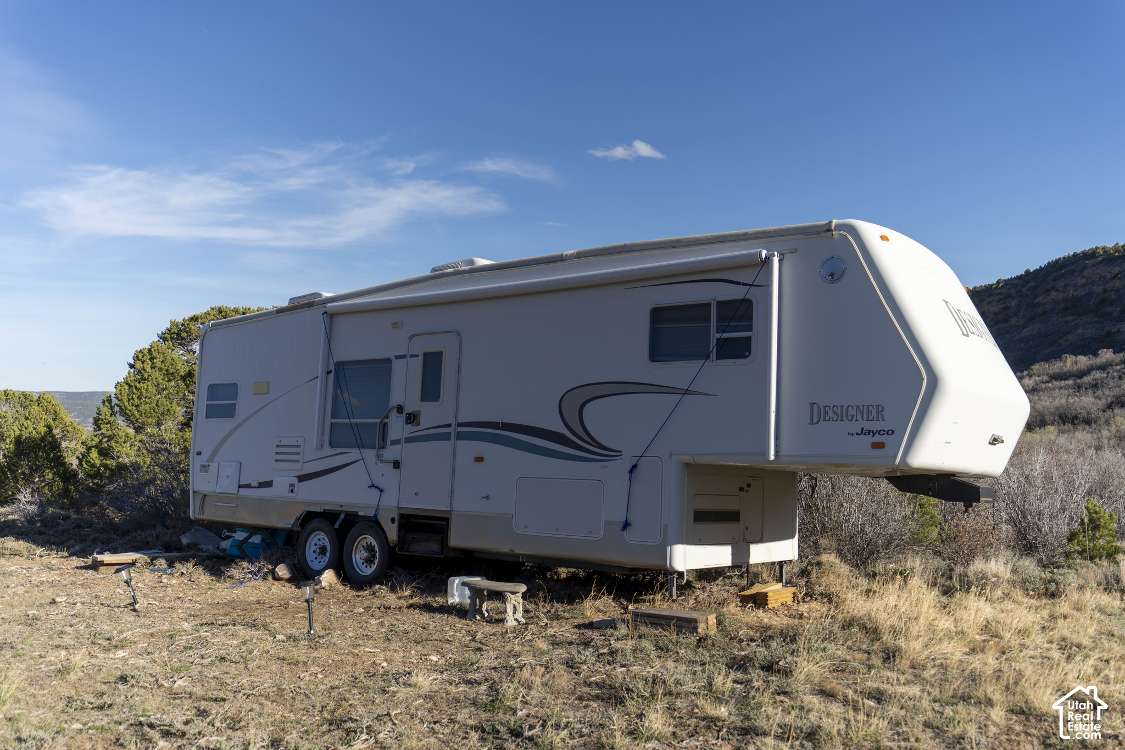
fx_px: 937
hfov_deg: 61.9
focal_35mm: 30
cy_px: 375
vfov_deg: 43.6
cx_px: 562
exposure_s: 1/2500
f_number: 2.8
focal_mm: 30
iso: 100
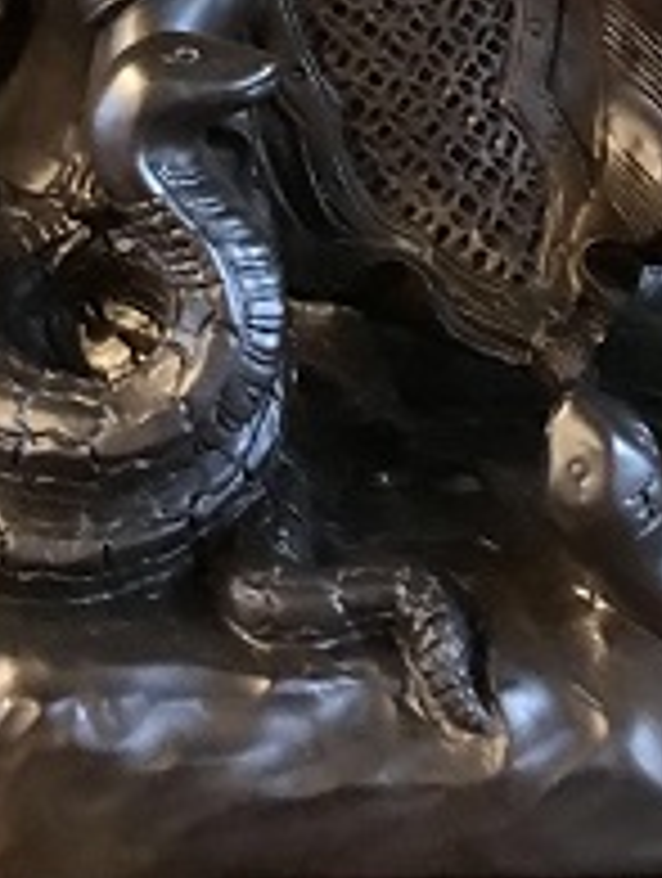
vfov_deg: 20.0
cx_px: 396
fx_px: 2186
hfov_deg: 17.2
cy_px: -392
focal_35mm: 86
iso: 125
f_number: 1.8
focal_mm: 3.99
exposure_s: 1/4
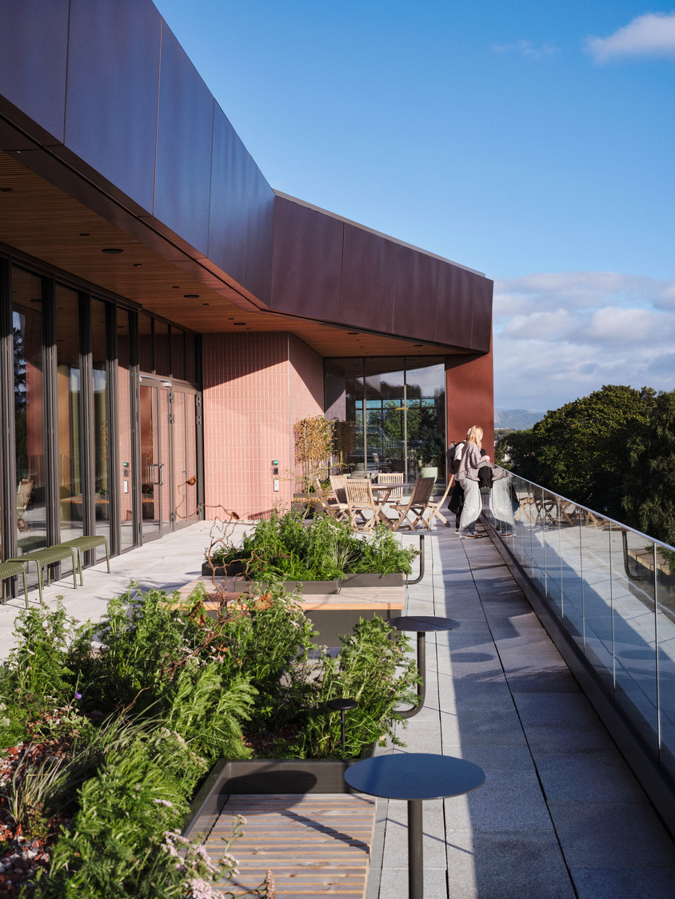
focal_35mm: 44
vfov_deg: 42.9
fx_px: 1144
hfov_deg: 32.9
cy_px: 450
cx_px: 338
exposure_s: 1/400
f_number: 11
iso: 400
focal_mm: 55
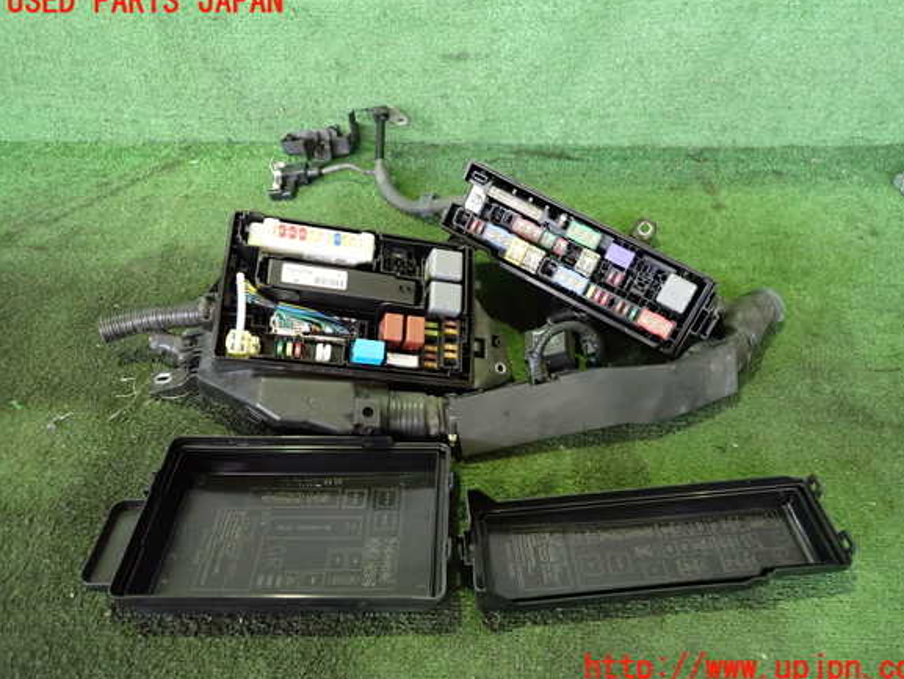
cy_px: 336
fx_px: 679
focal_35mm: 26
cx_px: 468
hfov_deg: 67.3
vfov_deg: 53.1
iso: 800
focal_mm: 4.5
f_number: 2
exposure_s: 1/30
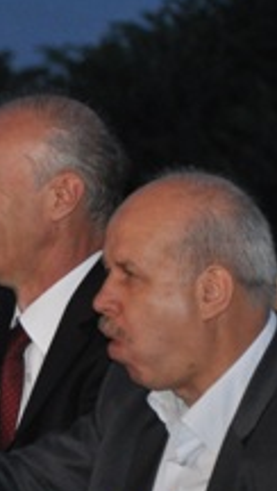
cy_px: 280
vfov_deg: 4.1
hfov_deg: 2.3
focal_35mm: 525
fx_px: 6834
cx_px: -327
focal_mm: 98
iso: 800
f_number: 5.6
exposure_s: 1/60
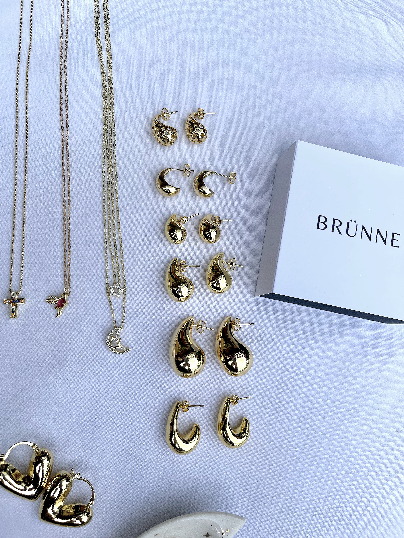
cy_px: 269
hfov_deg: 54.9
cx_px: 202
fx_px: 389
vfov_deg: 69.4
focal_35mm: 25
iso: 32
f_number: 1.6
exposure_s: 1/625
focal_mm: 5.1
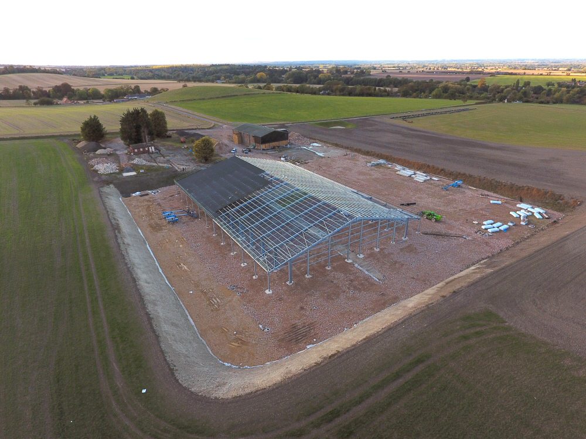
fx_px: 339
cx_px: 293
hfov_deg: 81.7
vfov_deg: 66.0
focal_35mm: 20
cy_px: 220
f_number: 2.8
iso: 100
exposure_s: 1/406
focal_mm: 3.61
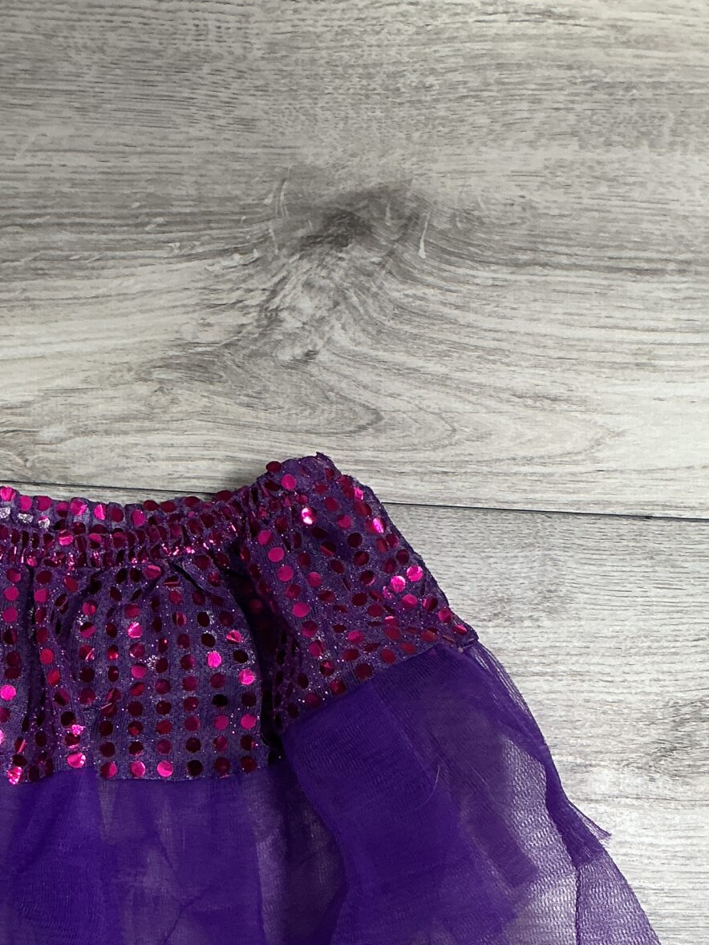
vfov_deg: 30.3
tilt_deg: -83.9
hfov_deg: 23.2
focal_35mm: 63
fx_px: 1720
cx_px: 237
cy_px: 699
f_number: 1.8
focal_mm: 3
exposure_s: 1/50
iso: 64
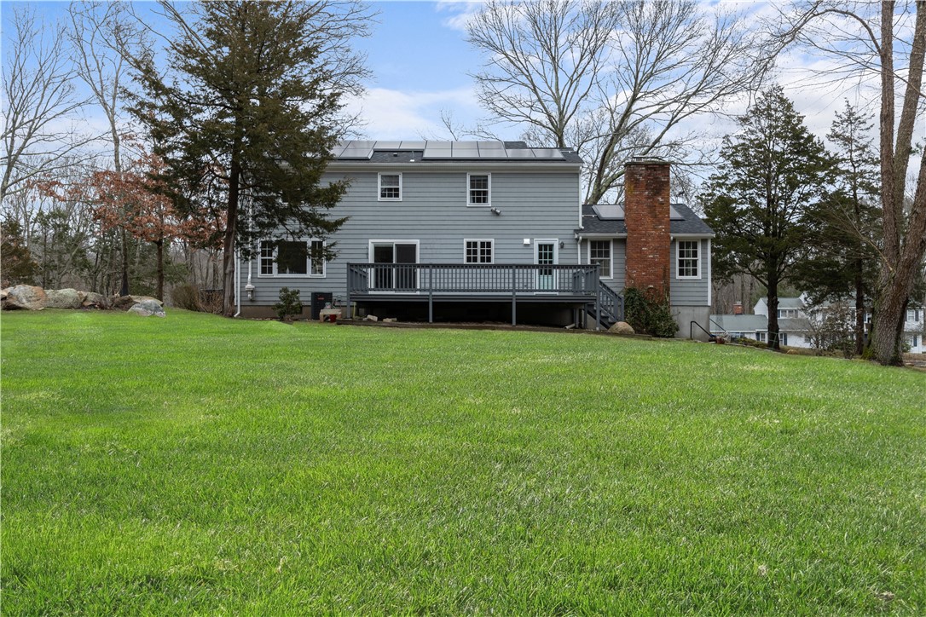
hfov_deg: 61.9
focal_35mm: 30
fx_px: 772
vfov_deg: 43.6
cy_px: 308
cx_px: 463
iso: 125
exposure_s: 1/200
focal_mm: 20
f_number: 7.1
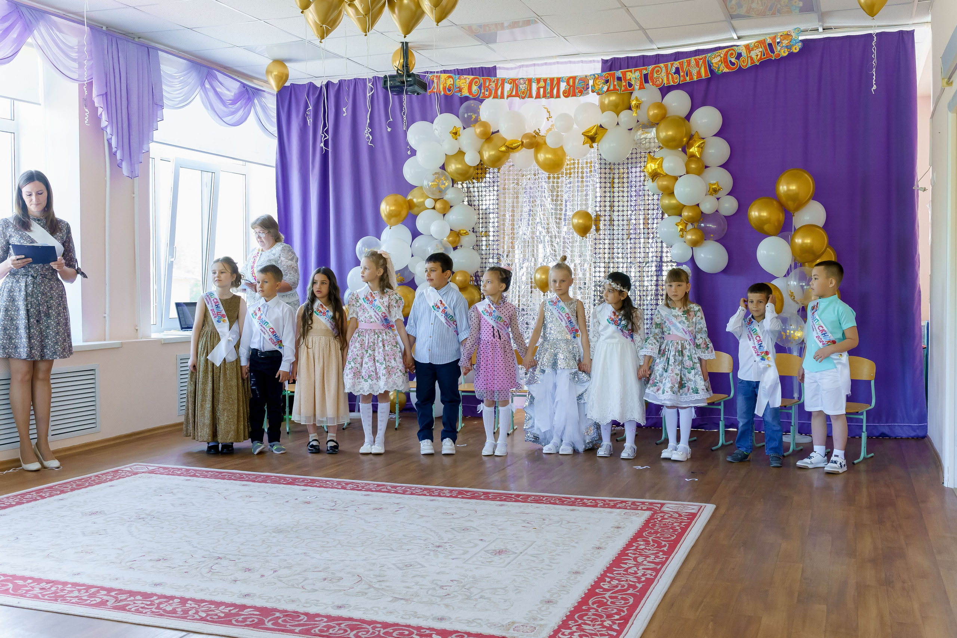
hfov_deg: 53.2
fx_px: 956
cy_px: 317
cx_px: 488
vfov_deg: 36.9
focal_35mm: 36
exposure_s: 1/160
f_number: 5.6
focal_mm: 35
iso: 3200
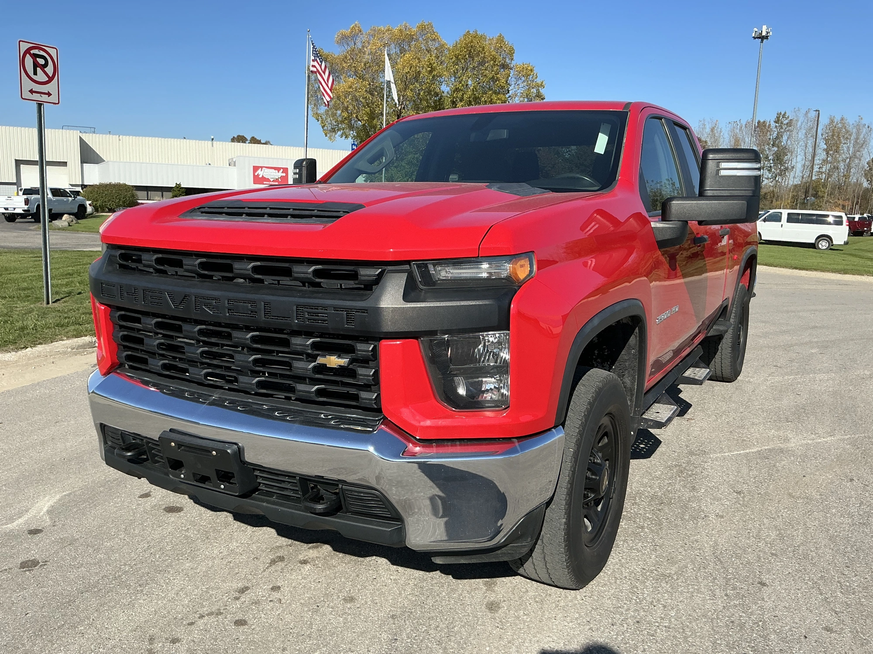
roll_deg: -0.7
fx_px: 706
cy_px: 327
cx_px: 436
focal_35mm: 28
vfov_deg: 49.7
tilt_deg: -9.3
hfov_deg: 63.4
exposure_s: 1/1490
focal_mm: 3
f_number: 1.8
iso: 25
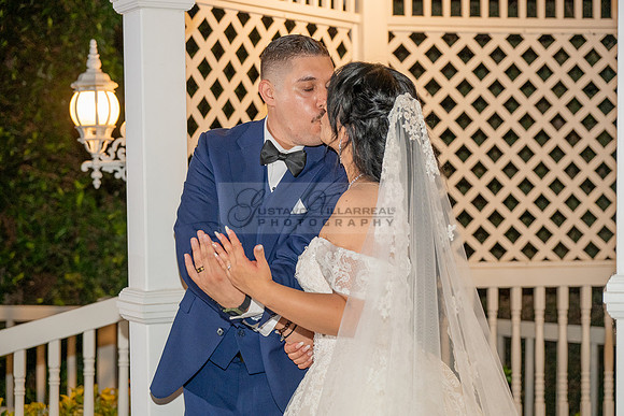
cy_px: 208
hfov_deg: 28.8
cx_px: 312
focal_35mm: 70
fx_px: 1214
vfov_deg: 19.5
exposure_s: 1/200
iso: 1600
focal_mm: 70
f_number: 4
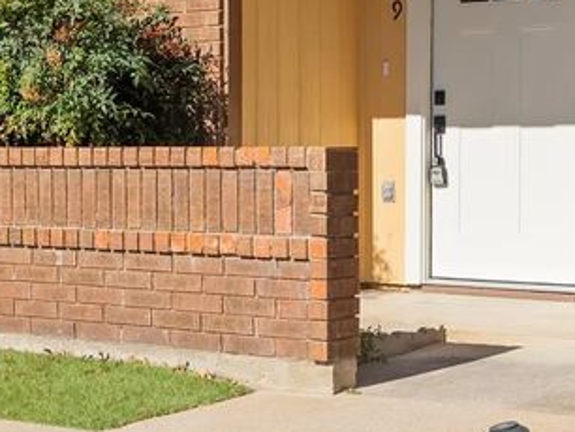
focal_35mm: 103
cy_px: 169
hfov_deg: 18.7
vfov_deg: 14.4
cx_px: 36
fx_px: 1712
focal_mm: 32
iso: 100
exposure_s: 1/40
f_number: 7.1
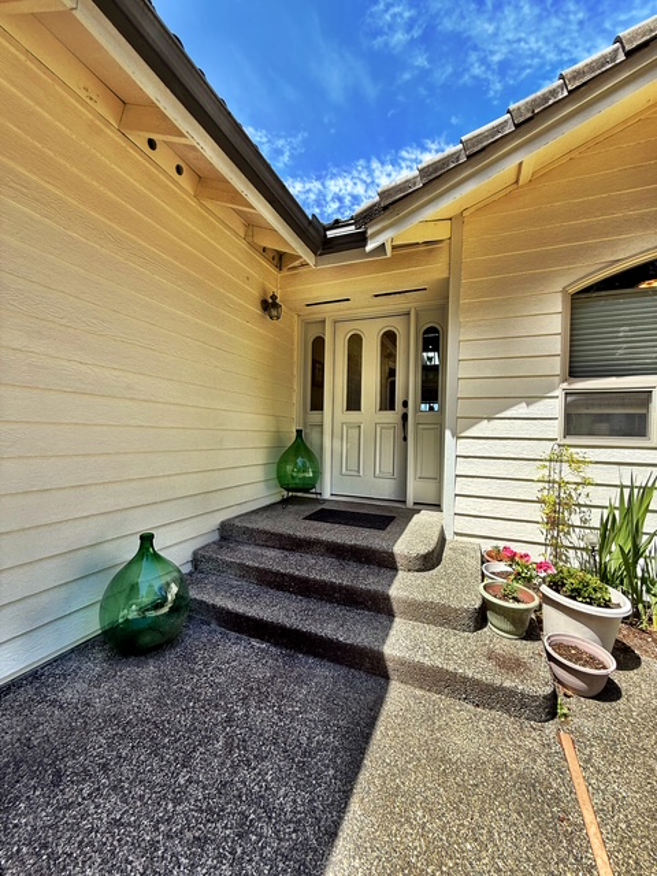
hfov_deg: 85.7
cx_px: 328
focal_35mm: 14
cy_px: 438
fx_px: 354
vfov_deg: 102.1
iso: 64
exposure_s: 1/527
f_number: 2.2
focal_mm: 2.22
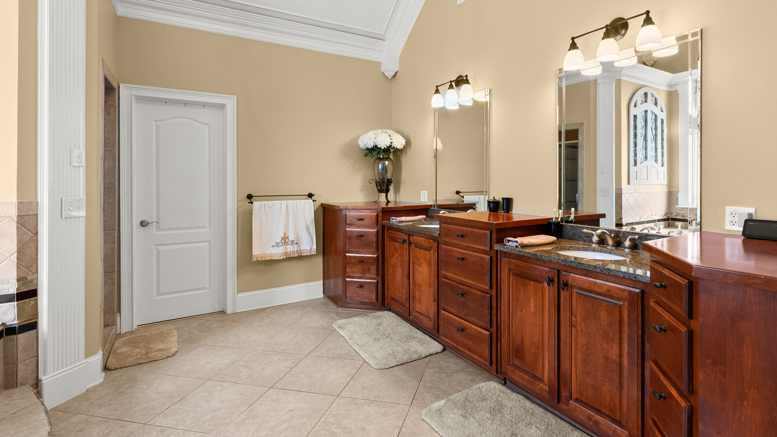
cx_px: 424
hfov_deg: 92.4
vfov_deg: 60.7
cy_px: 182
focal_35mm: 18
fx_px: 371
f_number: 14
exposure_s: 1/2.5
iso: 640
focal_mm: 14
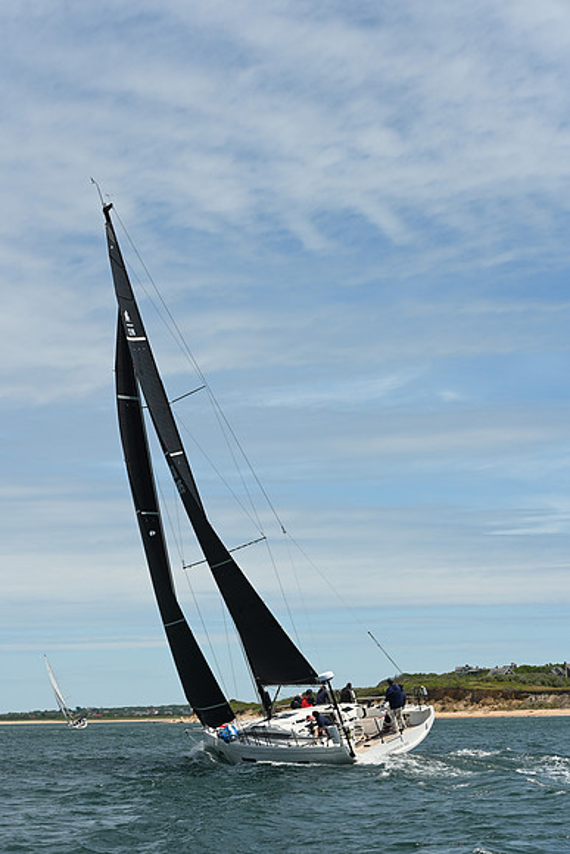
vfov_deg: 28.8
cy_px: 427
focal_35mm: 70
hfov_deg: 19.5
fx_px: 1661
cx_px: 285
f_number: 9
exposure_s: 1/1000
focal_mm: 70
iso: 320
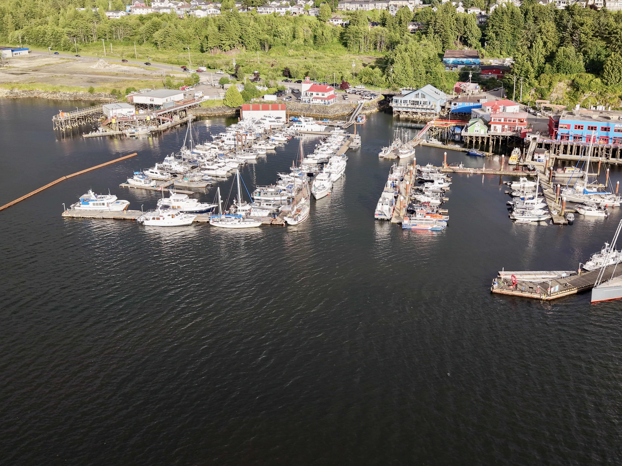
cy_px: 216
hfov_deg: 47.7
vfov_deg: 36.8
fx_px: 701
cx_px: 352
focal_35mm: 39
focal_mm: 8.67
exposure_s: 1/30
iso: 280
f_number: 1.8
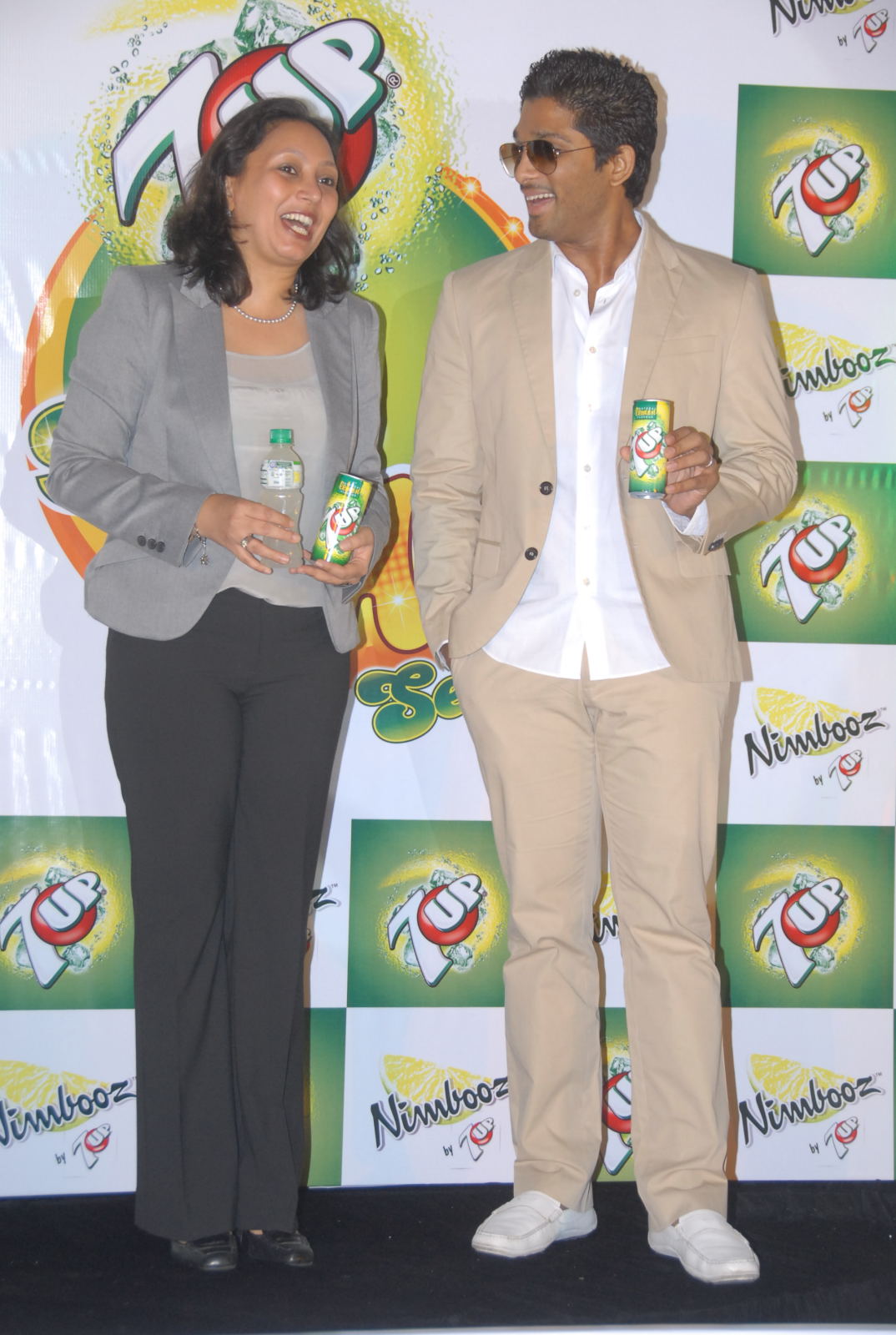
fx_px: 3344
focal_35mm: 90
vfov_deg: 22.6
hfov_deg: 15.3
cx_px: 448
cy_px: 668
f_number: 5.6
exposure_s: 1/100
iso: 500
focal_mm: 60
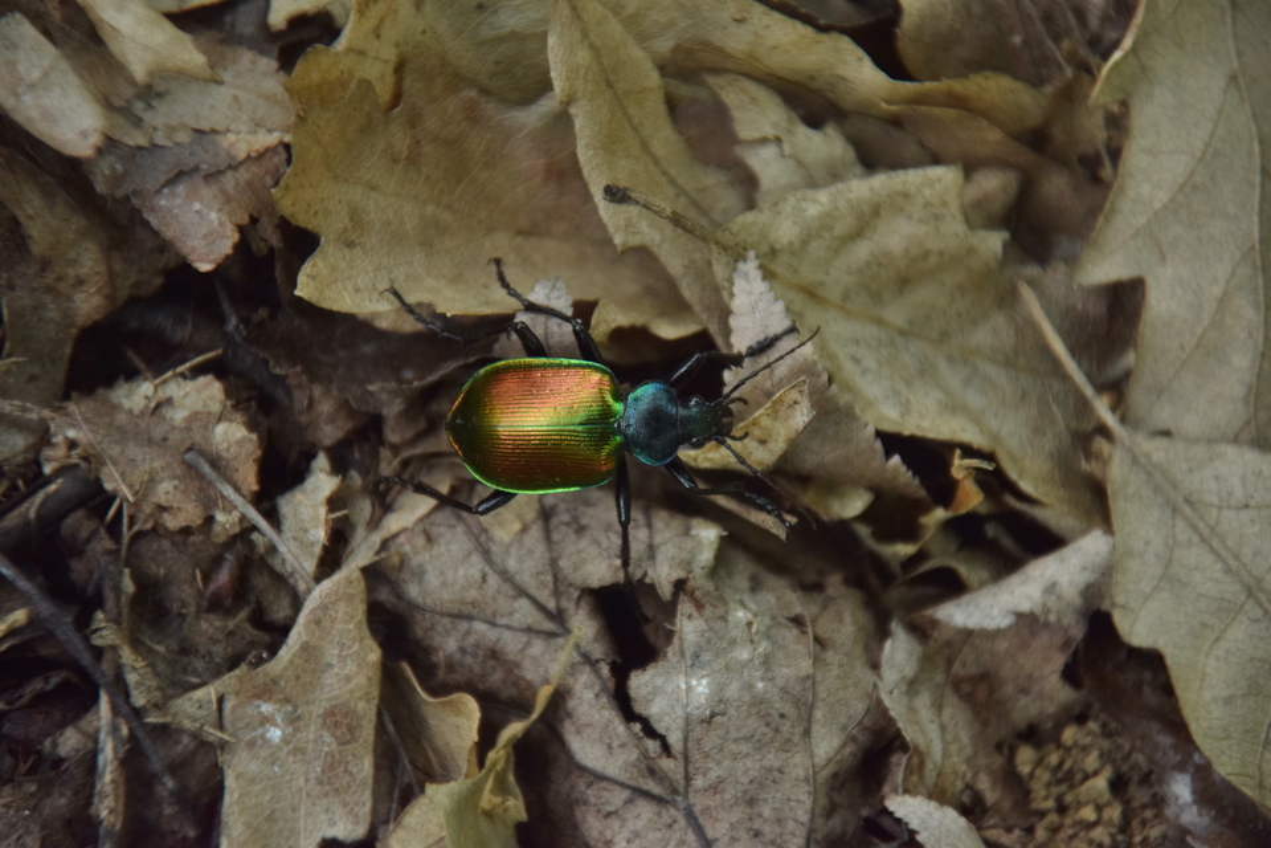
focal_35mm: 210
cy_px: 424
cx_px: 636
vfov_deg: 6.5
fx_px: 7414
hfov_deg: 9.8
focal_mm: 140
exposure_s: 1/100
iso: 800
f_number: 5.6
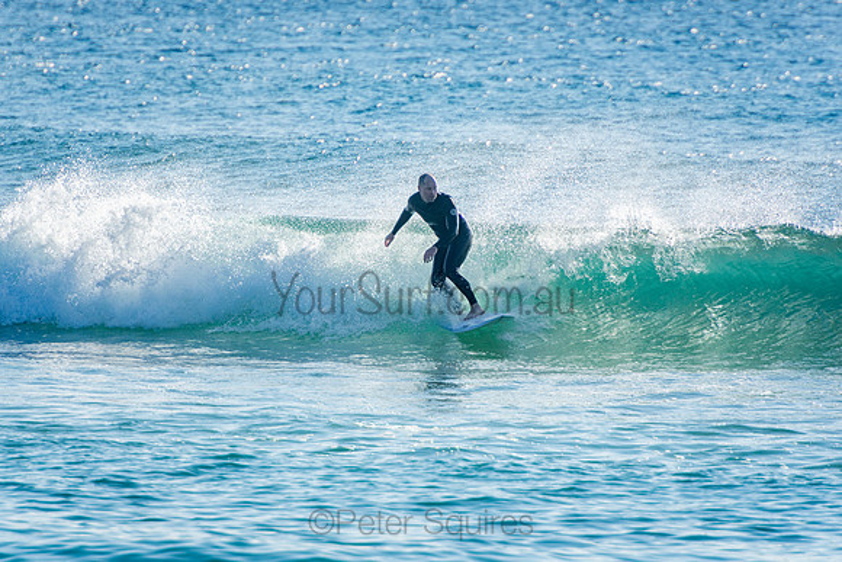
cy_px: 281
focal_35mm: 600
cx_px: 421
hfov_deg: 3.4
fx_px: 14036
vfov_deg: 2.3
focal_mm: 400
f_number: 5.6
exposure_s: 1/1250
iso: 180
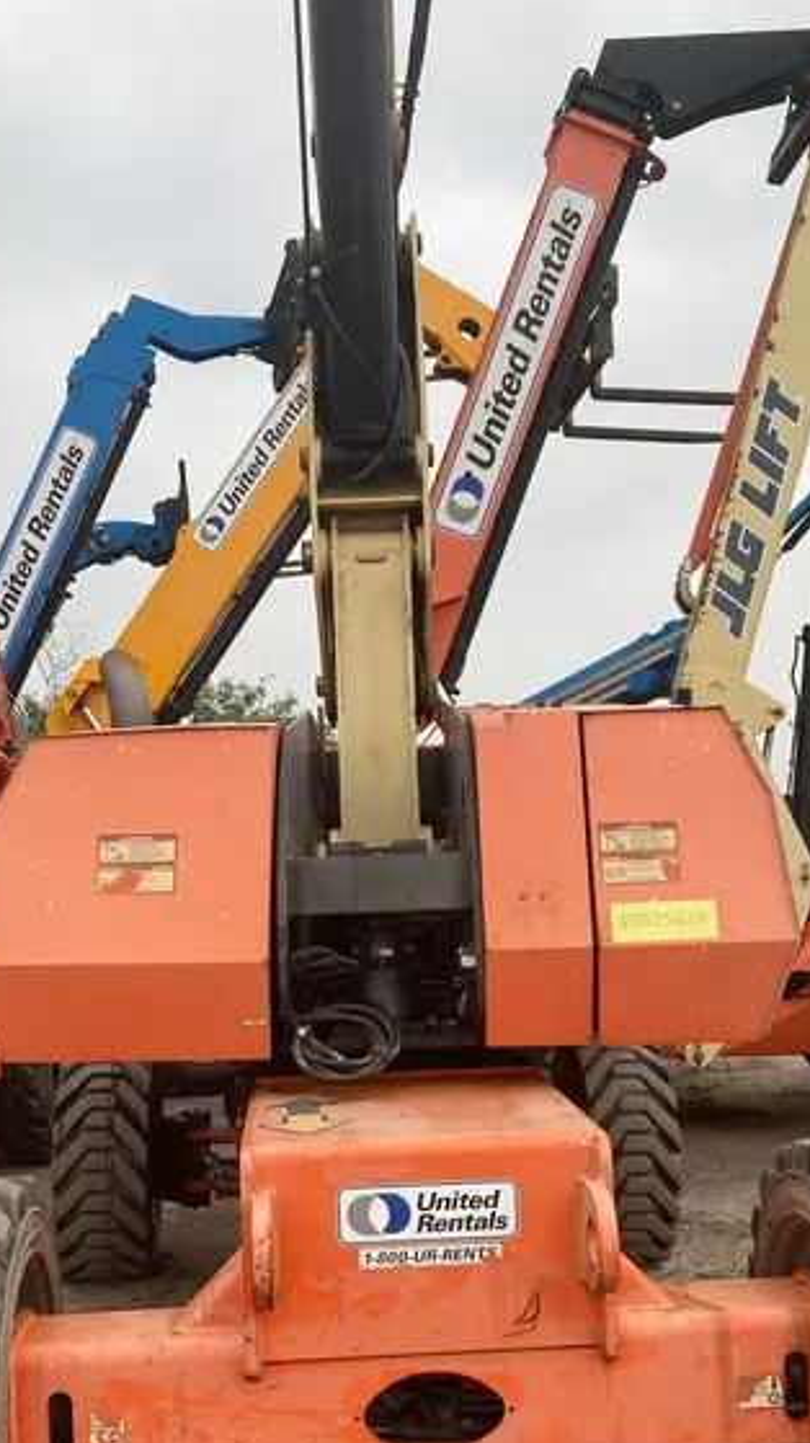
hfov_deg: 29.7
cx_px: 387
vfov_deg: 49.9
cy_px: 918
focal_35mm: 40
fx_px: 1529
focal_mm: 3.99
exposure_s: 1/187
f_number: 1.8
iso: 20
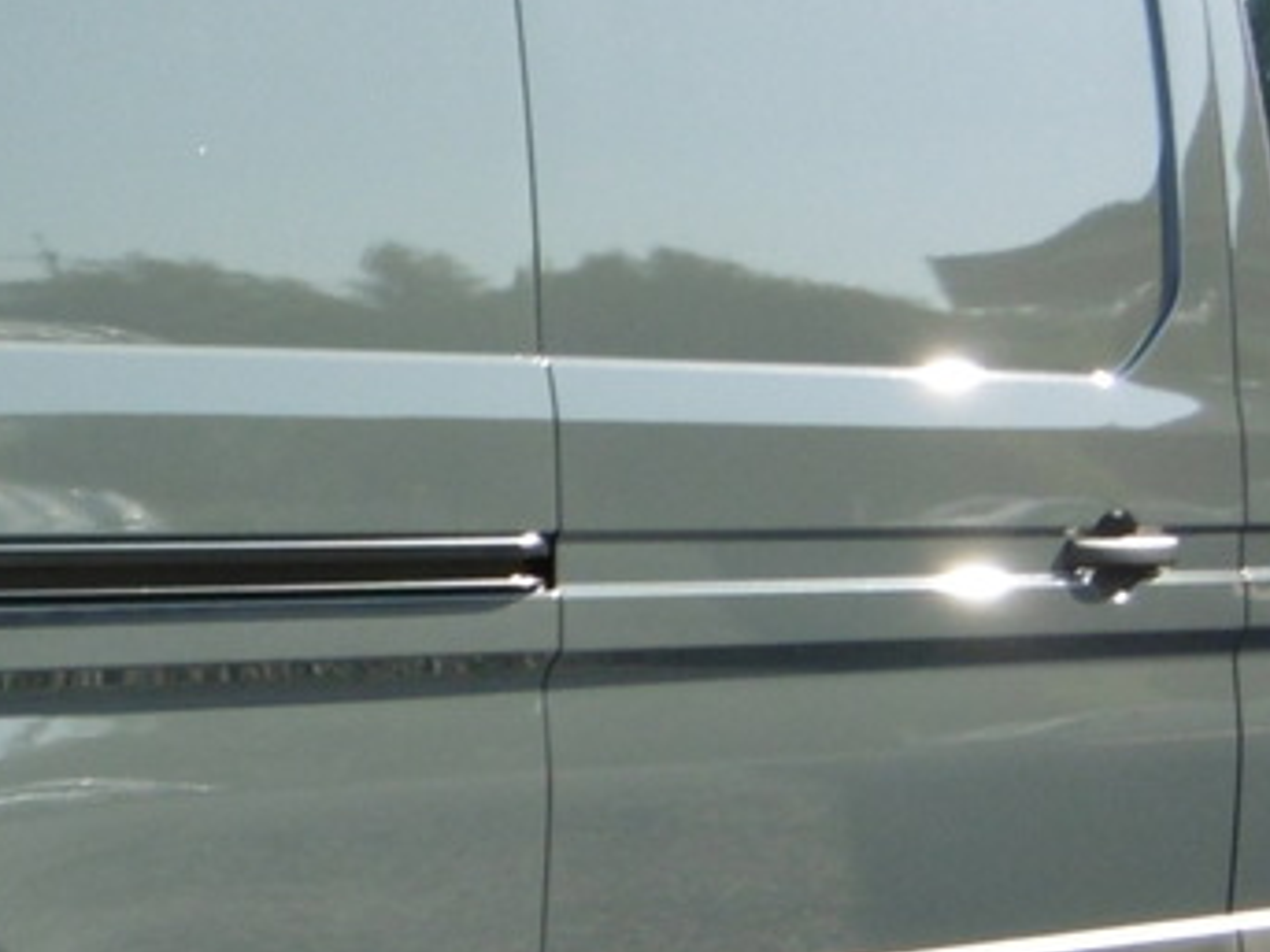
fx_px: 4878
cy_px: 641
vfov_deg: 11.1
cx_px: -200
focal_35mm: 133
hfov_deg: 14.4
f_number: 3.7
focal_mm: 6.8
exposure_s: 1/320
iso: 100
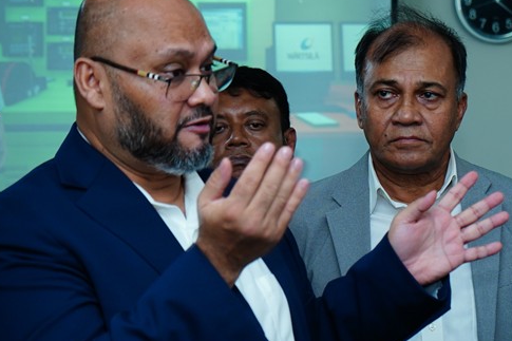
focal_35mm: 130
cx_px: 426
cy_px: 216
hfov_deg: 15.6
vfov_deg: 10.5
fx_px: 1848
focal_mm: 70
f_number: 5.6
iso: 640
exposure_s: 1/80
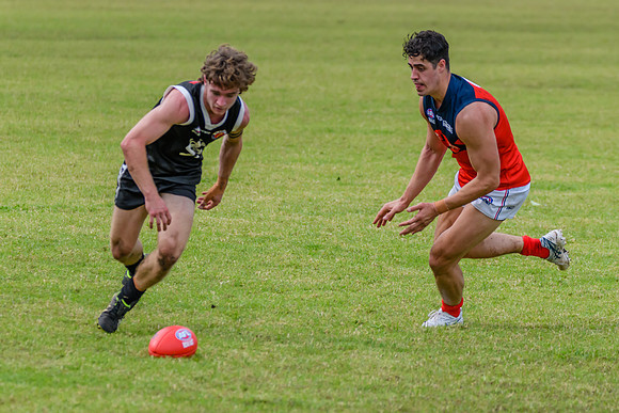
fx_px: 6654
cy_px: 229
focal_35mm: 387
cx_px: 352
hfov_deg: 5.3
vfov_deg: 3.6
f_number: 5.3
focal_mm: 240
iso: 900
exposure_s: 1/2000
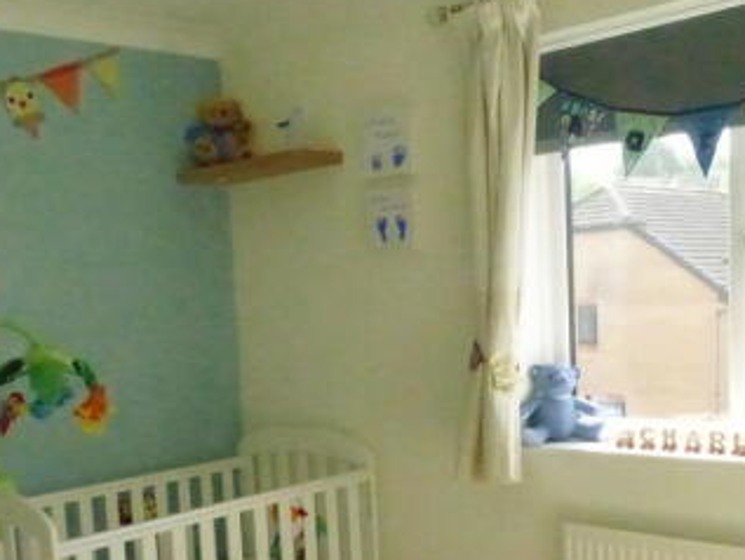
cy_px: 444
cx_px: 316
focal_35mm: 46
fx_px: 990
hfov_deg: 41.1
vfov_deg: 30.8
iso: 3200
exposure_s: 1/1600
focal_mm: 4.5
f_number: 5
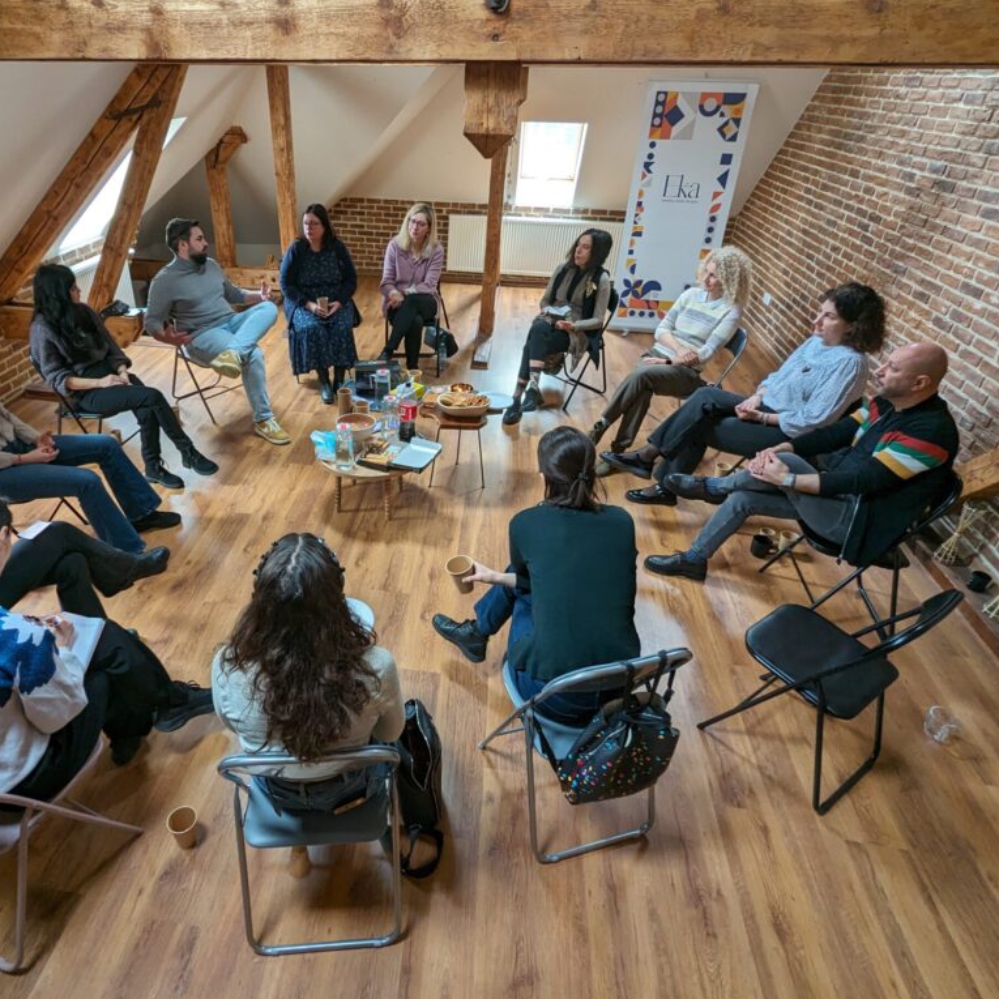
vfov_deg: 74.8
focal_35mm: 20
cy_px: 472
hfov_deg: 73.9
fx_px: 653
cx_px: 393
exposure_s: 1/44
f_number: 2.2
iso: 133
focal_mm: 2.35
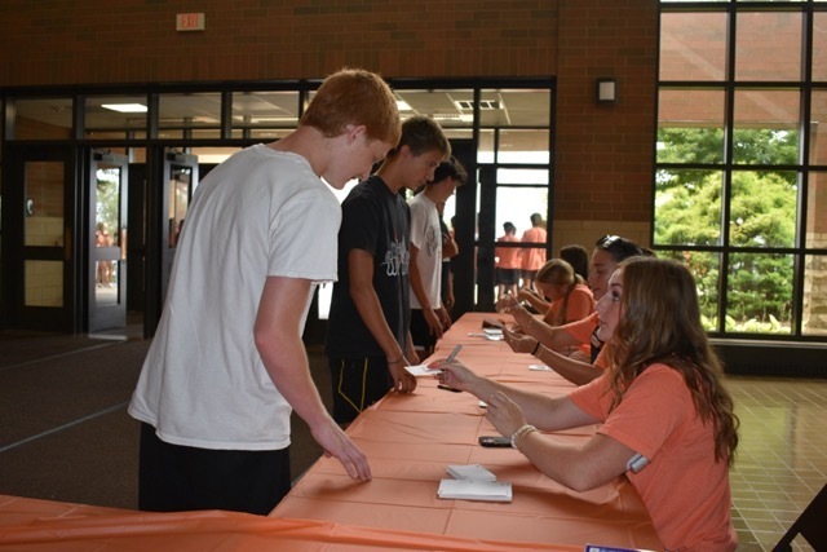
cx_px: 414
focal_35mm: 34
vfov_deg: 38.4
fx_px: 793
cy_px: 276
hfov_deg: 55.1
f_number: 4
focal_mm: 23
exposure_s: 1/200
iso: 800
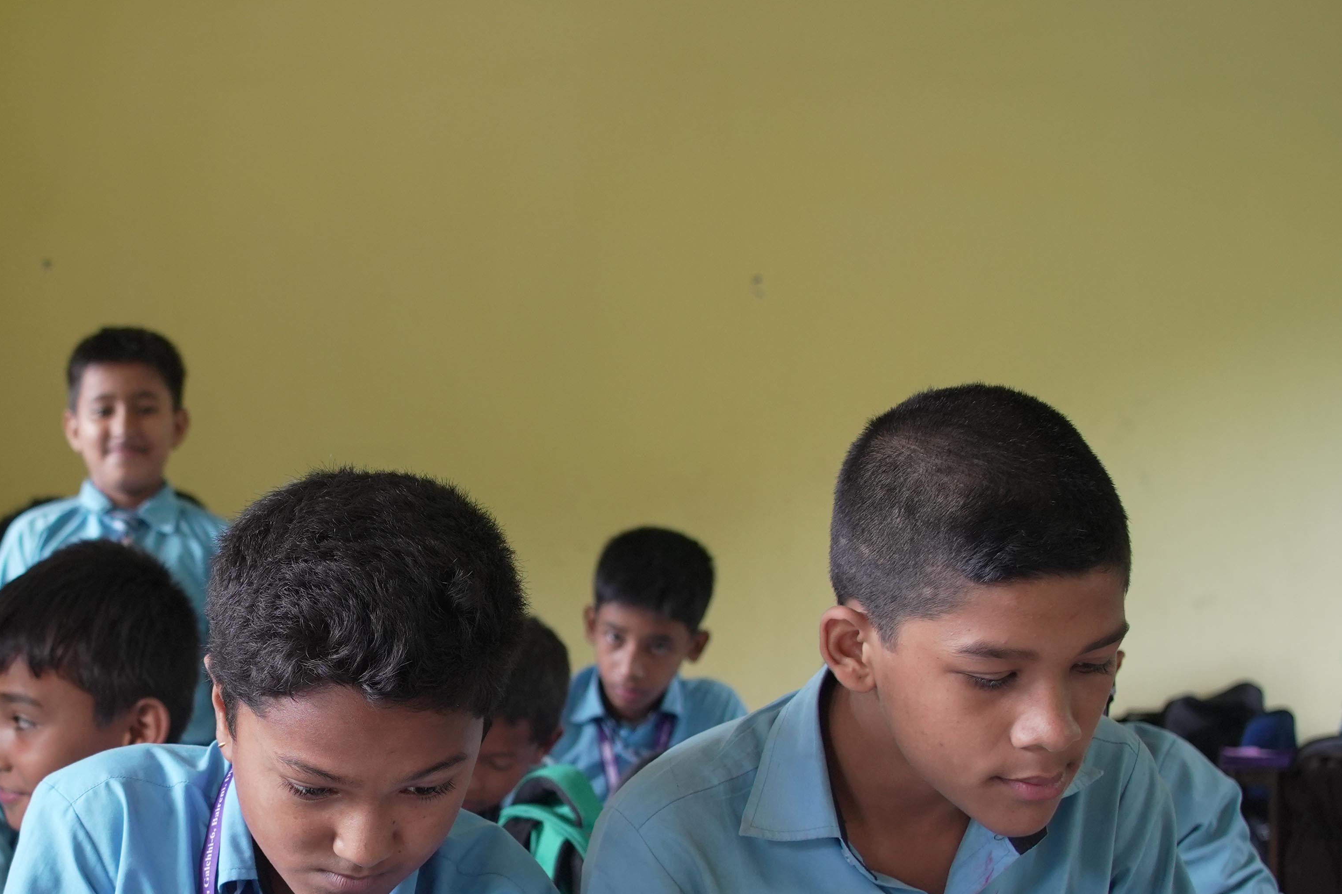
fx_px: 2516
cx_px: 209
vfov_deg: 19.9
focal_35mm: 68
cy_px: 716
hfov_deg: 29.0
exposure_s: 1/160
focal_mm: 22.5
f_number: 2.8
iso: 500
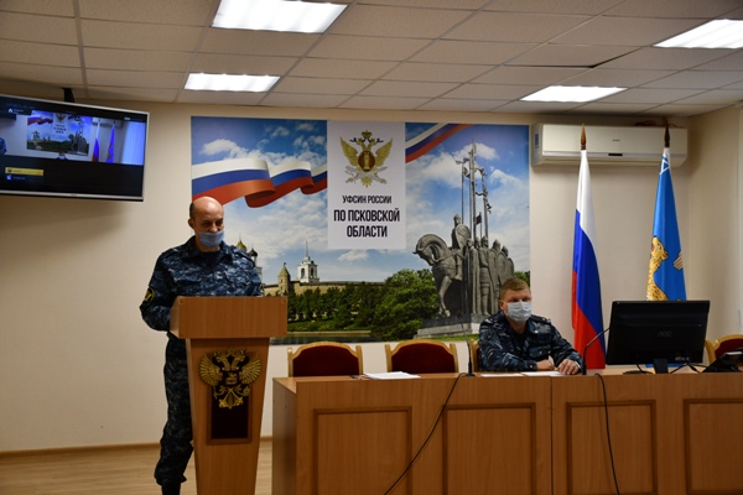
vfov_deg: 28.1
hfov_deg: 41.1
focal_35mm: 48
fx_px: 991
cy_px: 248
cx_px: 372
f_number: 4
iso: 800
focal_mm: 32
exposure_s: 1/200
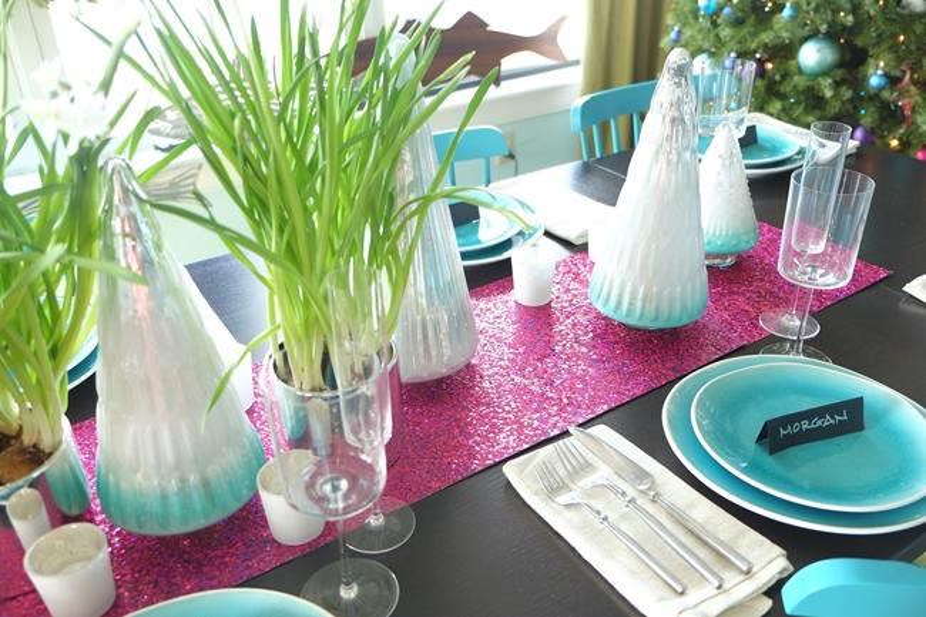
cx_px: 463
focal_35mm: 31
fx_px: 797
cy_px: 308
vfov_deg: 42.3
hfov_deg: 60.3
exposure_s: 1/12
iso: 200
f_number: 3.2
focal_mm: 20.5
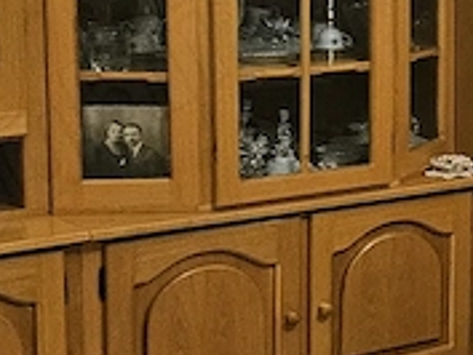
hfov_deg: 12.1
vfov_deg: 11.4
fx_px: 1778
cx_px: 1149
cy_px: 85
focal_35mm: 130
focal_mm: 5.4
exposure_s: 1/100
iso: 400
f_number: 1.8
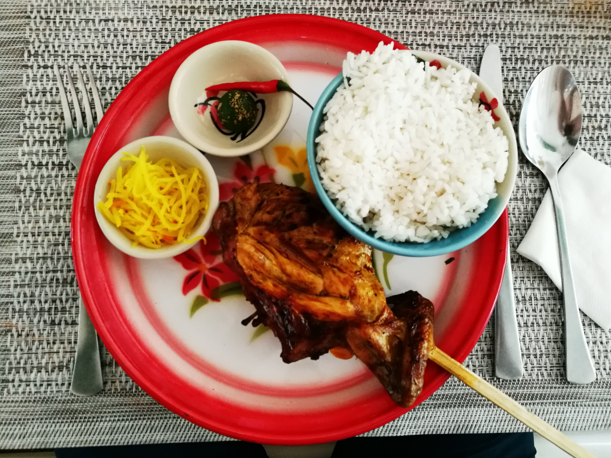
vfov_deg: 49.8
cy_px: 229
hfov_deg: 63.4
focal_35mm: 28
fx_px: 494
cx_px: 314
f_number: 2.2
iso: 320
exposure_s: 1/25
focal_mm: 4.5
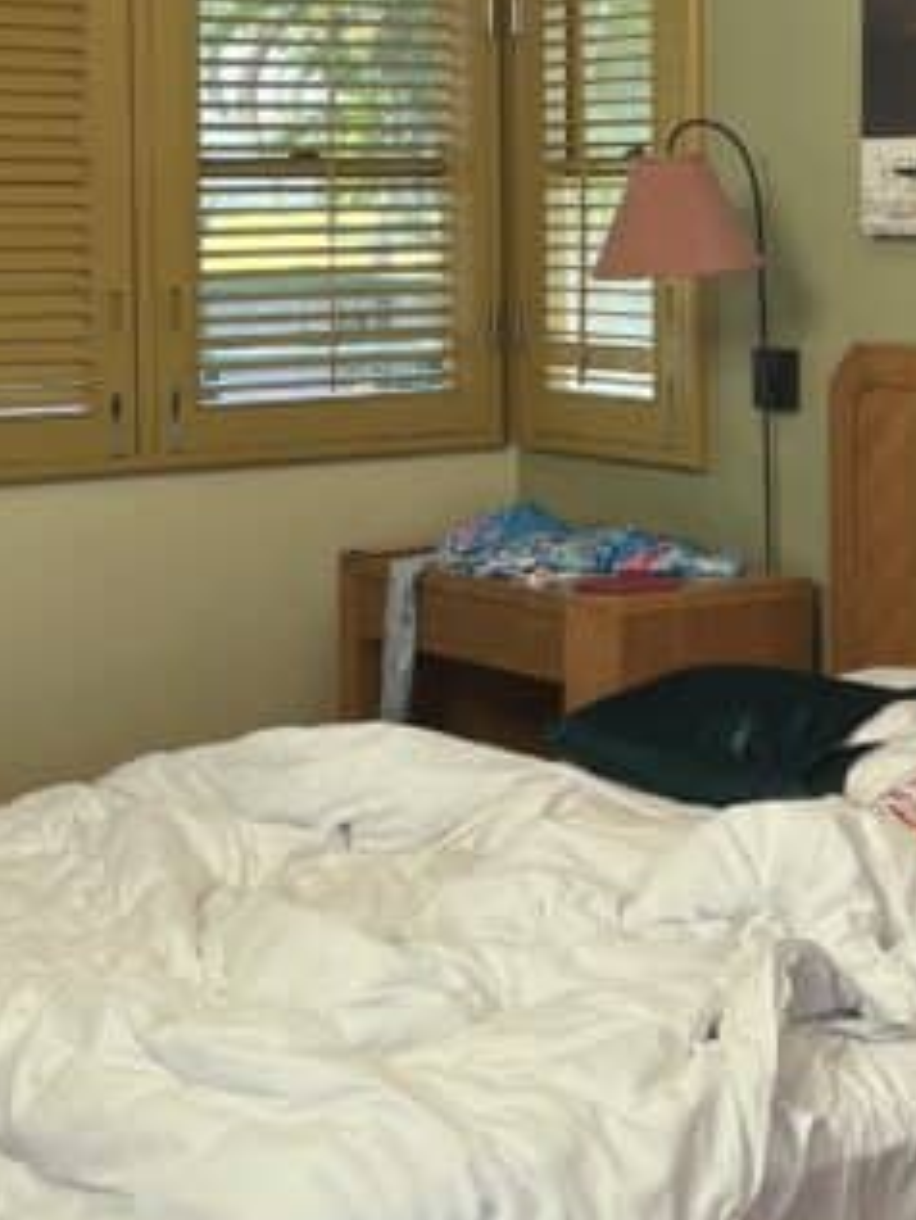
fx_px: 2962
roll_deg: +0.7
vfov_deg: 23.0
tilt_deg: -2.1
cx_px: 658
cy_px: 269
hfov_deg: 17.5
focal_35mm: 84
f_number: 1.5
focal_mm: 5.7
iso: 64
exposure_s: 1/171
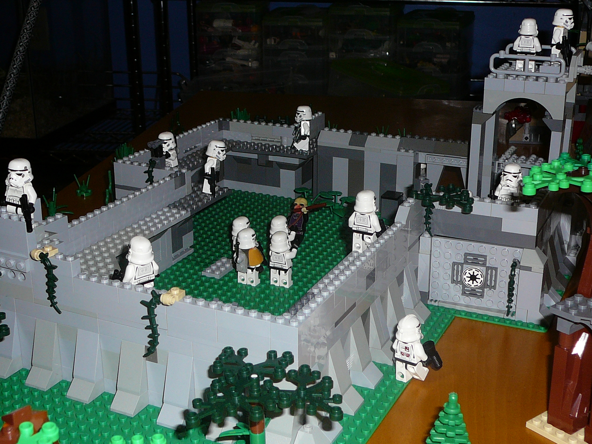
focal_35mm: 51
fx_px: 872
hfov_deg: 37.5
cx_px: 296
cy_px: 222
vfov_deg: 28.6
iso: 100
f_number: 3.1
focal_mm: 6.1
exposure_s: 1/30
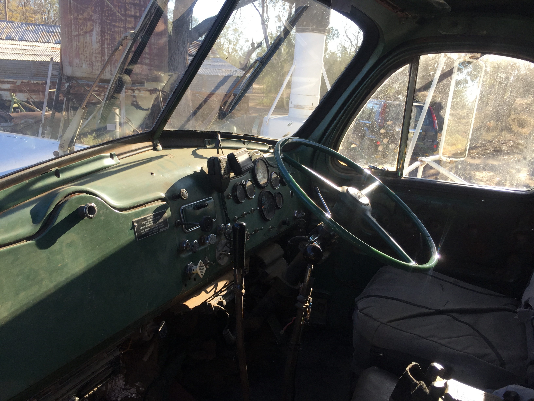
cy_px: 200
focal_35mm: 29
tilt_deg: -14.3
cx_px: 267
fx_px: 447
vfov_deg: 48.2
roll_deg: -4.6
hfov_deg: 61.7
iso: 32
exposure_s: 1/353
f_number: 2.2
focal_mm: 4.15
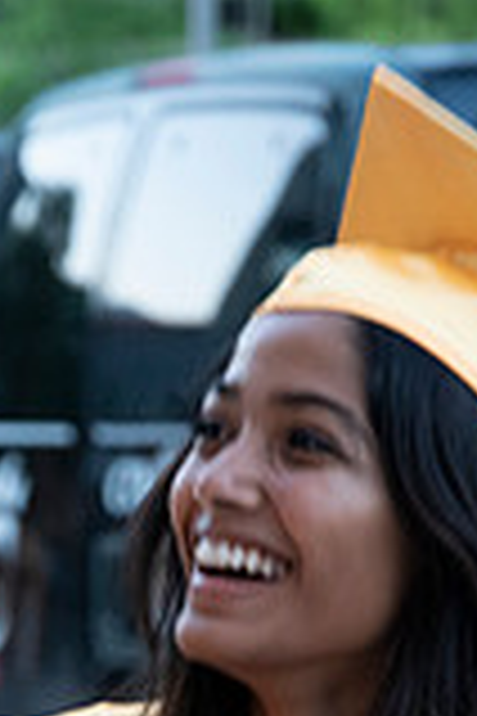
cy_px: 687
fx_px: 5088
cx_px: 158
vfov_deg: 8.0
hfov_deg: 5.4
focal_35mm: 256
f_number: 4
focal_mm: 70
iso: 2000
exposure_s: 1/80
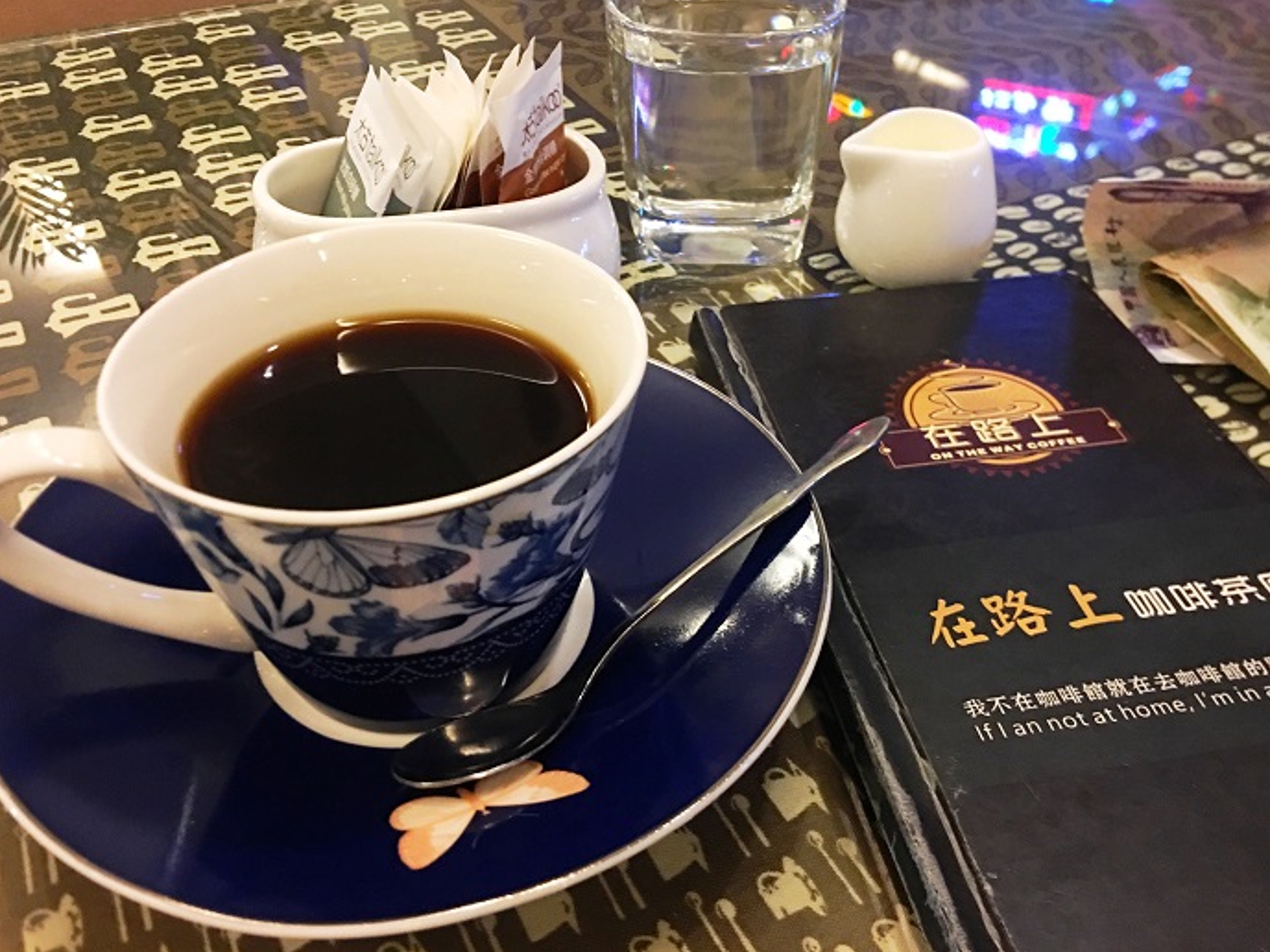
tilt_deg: -35.1
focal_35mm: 34
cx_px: 675
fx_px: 1247
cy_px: 398
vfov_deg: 41.7
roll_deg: -1.0
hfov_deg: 53.9
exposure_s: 1/4
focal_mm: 4.15
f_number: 2.2
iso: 80
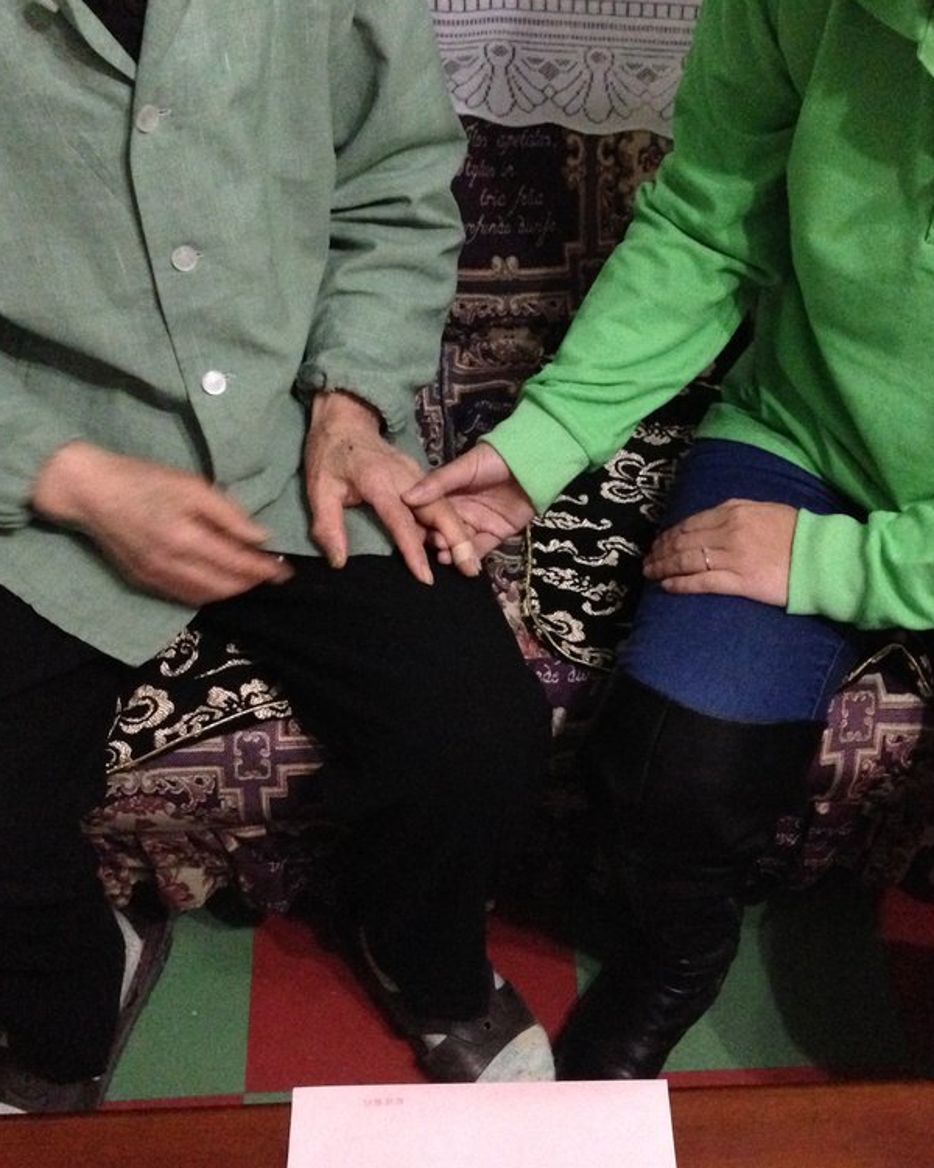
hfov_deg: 34.1
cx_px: 528
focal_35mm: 44
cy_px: 593
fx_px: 1520
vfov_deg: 42.0
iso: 800
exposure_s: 1/15
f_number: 2.4
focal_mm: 4.12
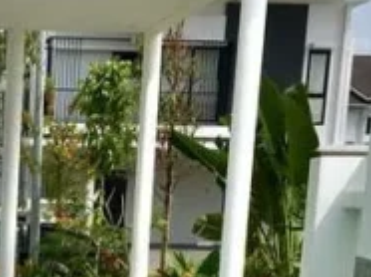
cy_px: 524
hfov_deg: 15.9
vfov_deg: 11.3
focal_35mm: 120
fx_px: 1284
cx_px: -50
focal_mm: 4.15
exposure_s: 1/3205
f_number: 2.2
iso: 25
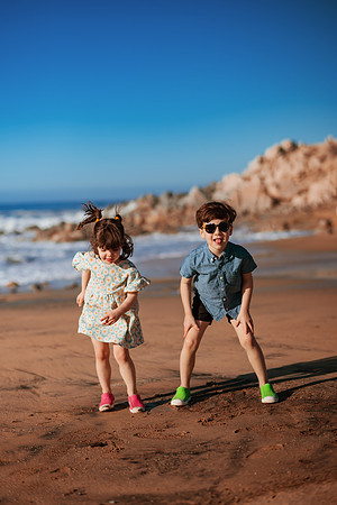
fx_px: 814
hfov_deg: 23.4
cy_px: 252
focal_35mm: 58
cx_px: 168
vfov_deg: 34.5
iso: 50
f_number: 2
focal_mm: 58
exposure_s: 1/8000
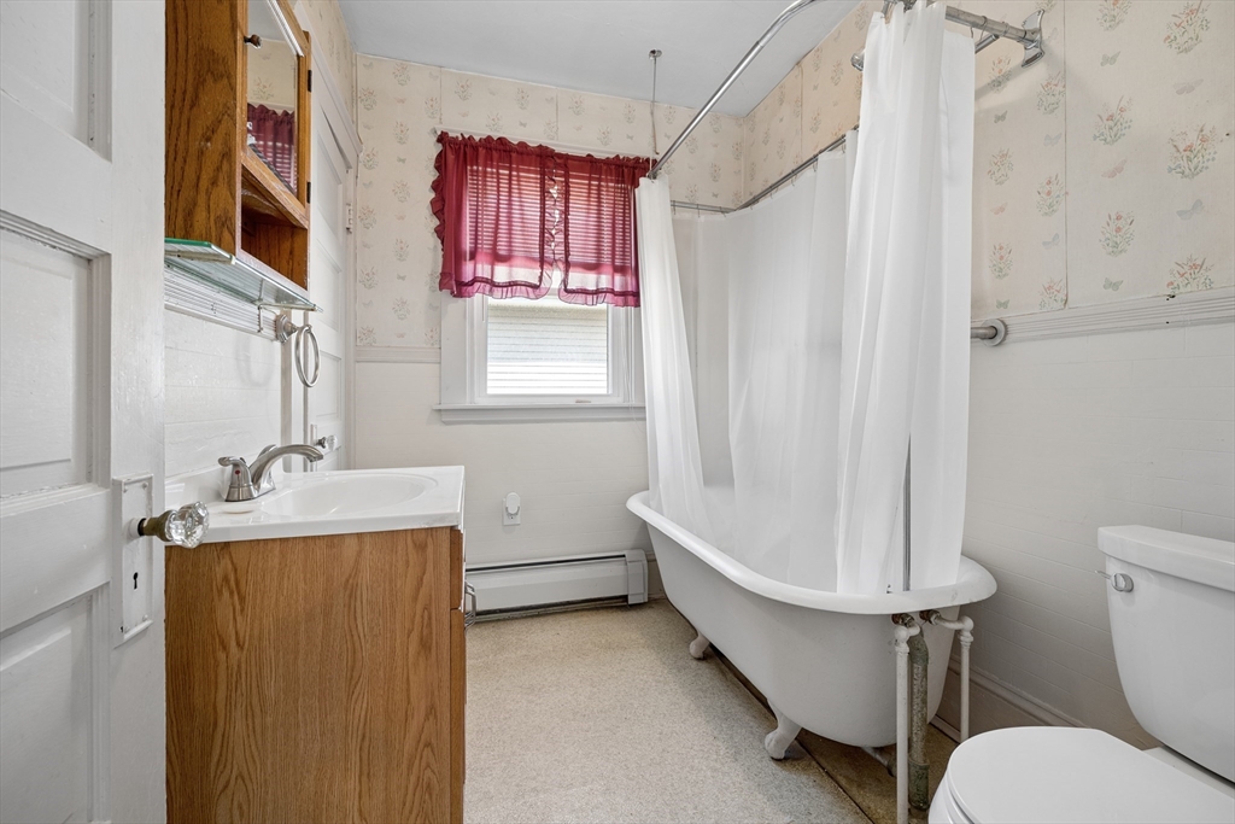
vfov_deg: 81.2
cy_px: 412
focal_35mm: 14
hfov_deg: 104.2
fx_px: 480
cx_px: 618
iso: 400
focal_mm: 14
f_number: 8
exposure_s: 1/13
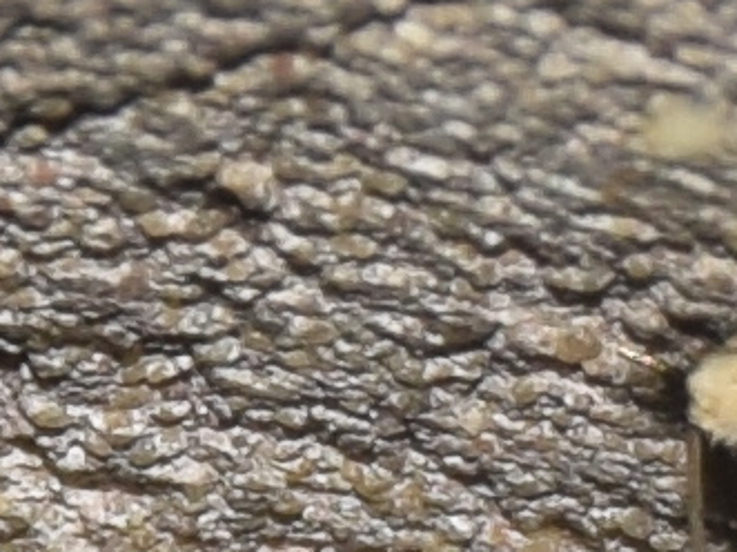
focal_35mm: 586
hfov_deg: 3.4
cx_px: 1026
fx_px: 12472
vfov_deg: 2.5
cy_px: 585
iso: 100
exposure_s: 1/160
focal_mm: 140
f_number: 13
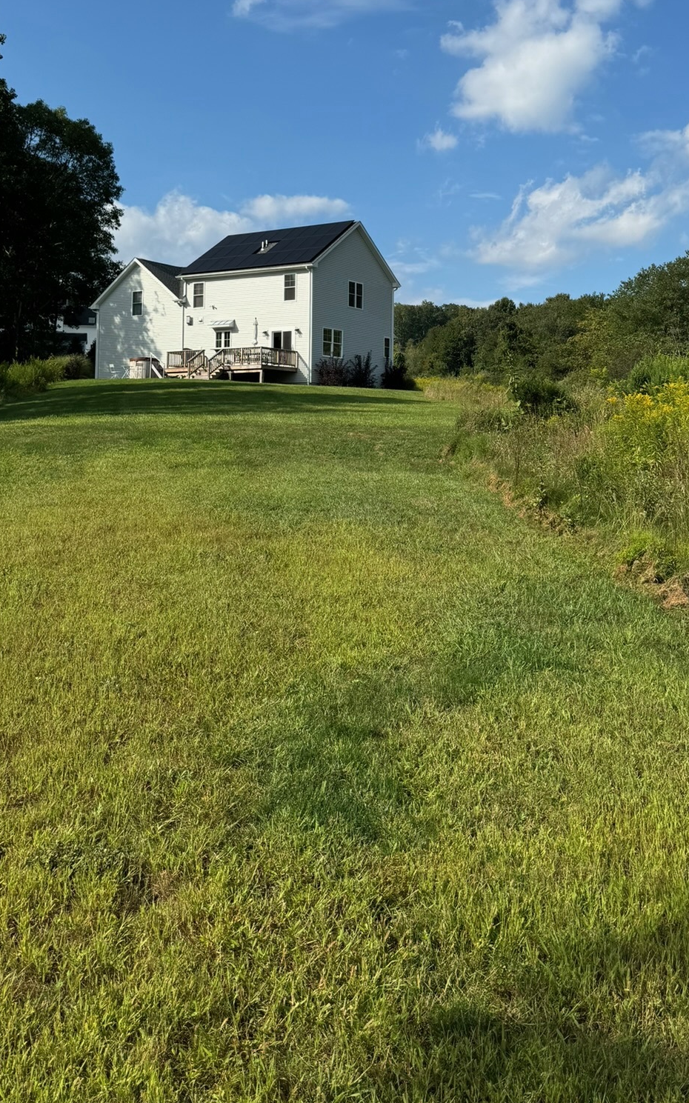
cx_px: 430
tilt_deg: +4.9
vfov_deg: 54.1
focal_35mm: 35
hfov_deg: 36.1
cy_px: 361
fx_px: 1052
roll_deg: +0.0
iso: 80
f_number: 1.78
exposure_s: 1/4950
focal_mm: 6.76
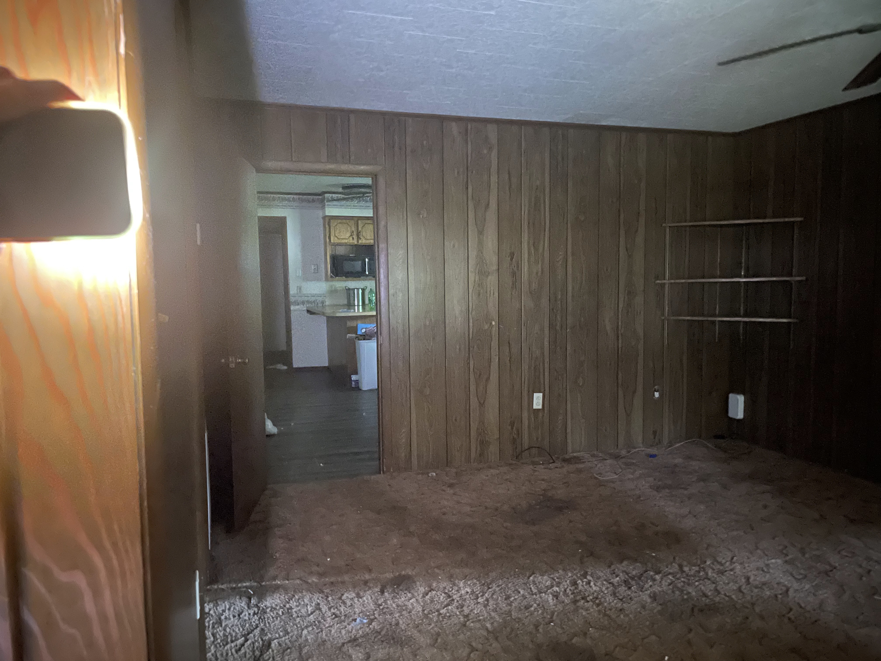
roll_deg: -0.3
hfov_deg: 67.3
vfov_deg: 53.1
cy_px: 330
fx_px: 662
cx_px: 440
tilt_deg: -5.4
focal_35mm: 26
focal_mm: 4.2
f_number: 1.6
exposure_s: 1/4
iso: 1250
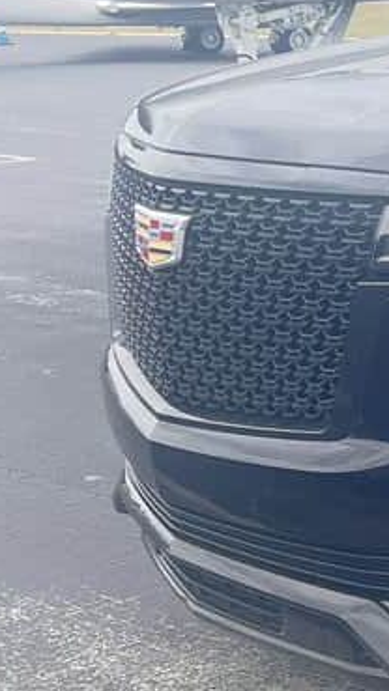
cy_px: 234
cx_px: 851
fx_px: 1871
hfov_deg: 10.6
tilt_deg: -7.9
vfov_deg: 20.9
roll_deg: +1.9
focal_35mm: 102
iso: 50
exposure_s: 1/674
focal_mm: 5.7
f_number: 1.5
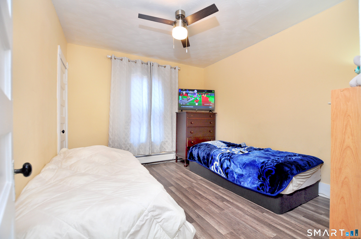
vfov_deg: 77.2
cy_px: 120
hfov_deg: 100.5
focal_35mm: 15
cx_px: 180
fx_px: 150
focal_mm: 10
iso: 250
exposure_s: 1/25
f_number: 4.5
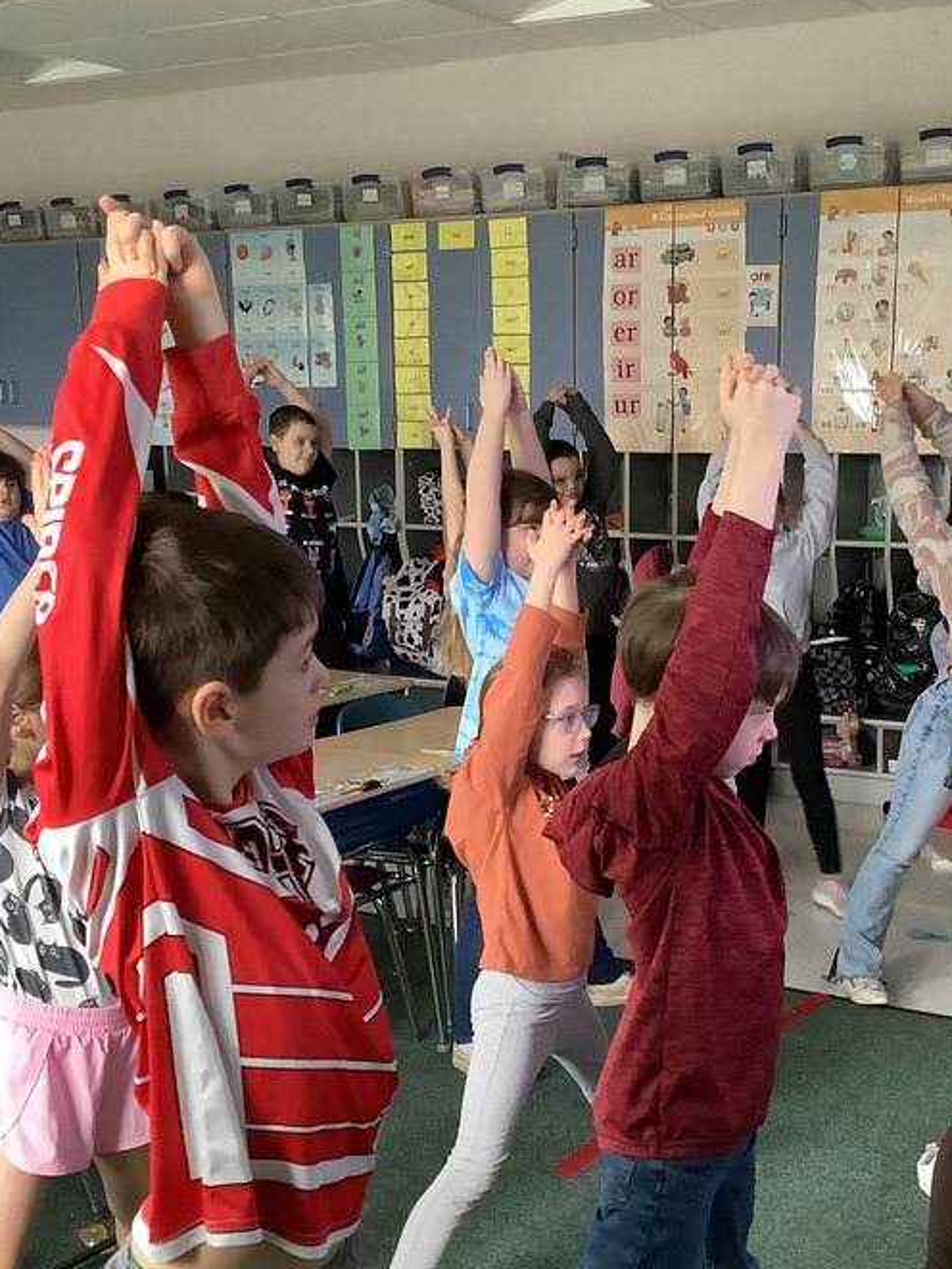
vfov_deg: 39.4
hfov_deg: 30.2
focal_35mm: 48
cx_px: 578
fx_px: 1760
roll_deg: +0.4
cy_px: 778
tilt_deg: -12.7
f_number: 2.4
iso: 500
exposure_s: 1/30
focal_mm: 3.3
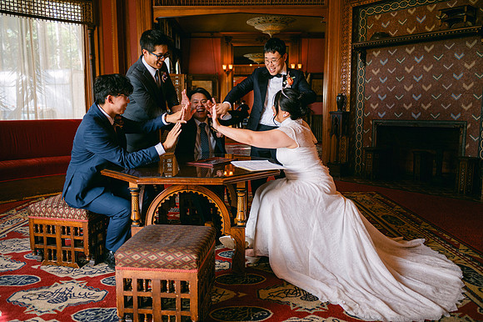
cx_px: 242
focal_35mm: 28
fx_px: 375
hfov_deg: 65.5
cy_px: 161
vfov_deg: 46.4
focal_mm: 28
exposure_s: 1/125
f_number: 2.8
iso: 360
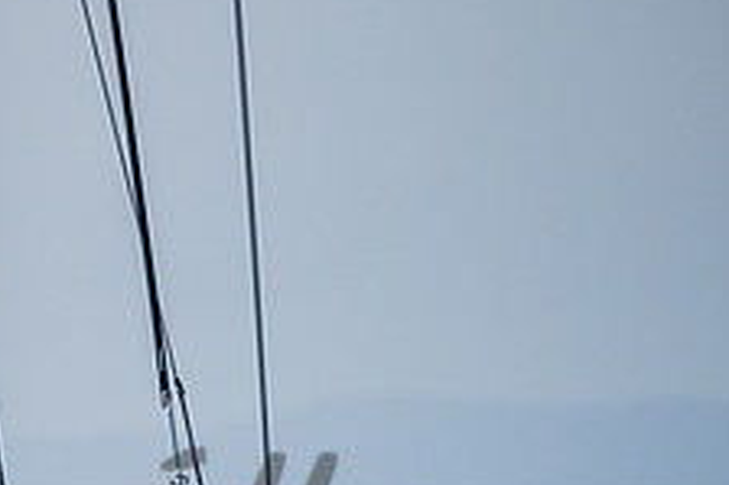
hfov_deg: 1.6
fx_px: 26082
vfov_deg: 1.1
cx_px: -257
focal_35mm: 1289
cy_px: 475
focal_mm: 400
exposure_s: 1/4000
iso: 400
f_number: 5.6
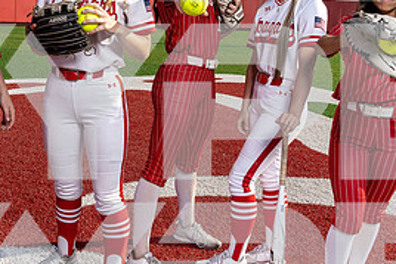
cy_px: 103
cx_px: 134
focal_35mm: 52
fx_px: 572
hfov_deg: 37.8
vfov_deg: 26.0
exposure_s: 1/250
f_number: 8
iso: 100
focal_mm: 24
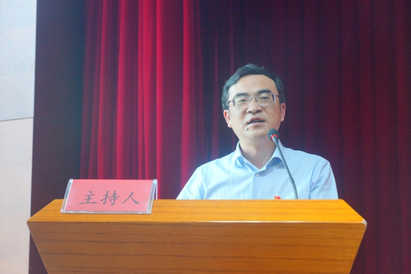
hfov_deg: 27.0
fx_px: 856
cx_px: 206
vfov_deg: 18.2
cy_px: 137
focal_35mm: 75
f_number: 4
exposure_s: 1/160
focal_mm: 50
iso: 800
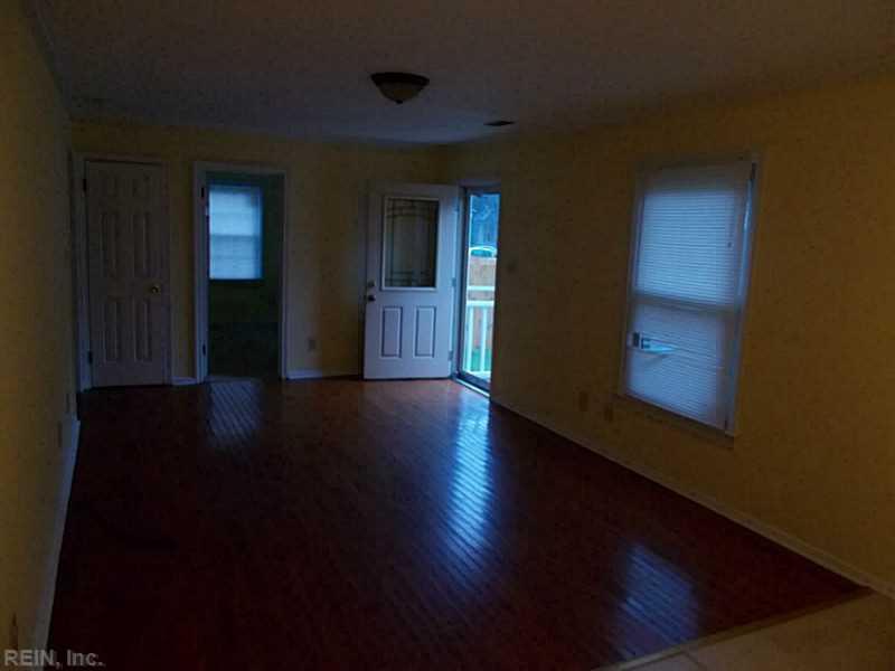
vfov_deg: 53.1
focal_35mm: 26
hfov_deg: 67.3
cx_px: 448
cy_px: 336
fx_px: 672
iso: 400
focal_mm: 4.6
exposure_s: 1/10
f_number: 3.2
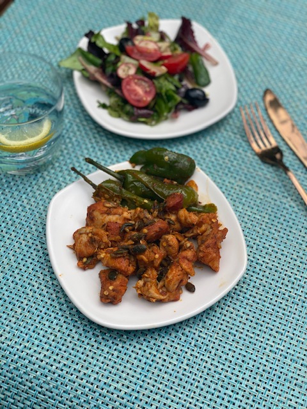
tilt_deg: -56.3
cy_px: 204
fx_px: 615
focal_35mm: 52
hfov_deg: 28.0
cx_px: 154
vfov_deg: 36.8
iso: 20
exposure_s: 1/716
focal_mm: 6
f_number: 2
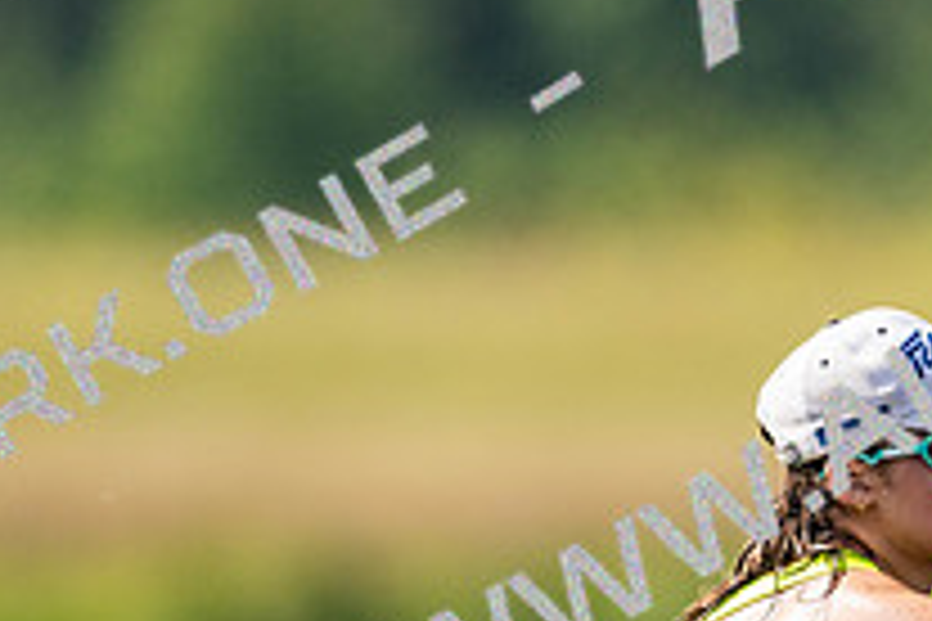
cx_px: 937
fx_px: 43464
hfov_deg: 1.2
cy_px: 727
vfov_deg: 0.8
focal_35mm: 1679
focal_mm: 600
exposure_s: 1/2500
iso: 180
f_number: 4
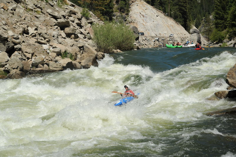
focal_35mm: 66
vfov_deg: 20.6
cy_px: 78
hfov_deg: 30.5
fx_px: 432
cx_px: 118
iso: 200
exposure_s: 1/1000
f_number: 7.1
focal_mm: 66
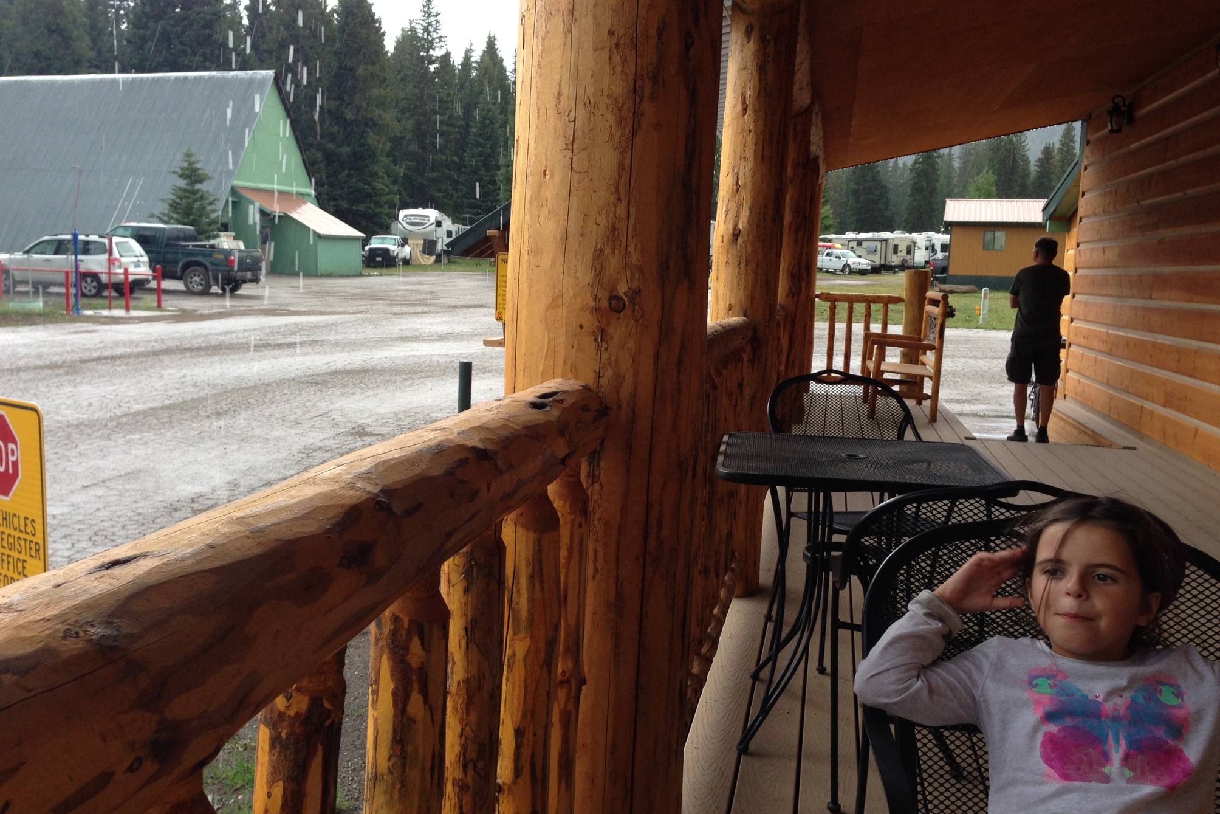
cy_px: 409
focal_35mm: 35
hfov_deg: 54.4
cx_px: 604
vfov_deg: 37.9
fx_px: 1186
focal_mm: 4.12
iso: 80
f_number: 2.4
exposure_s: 1/120
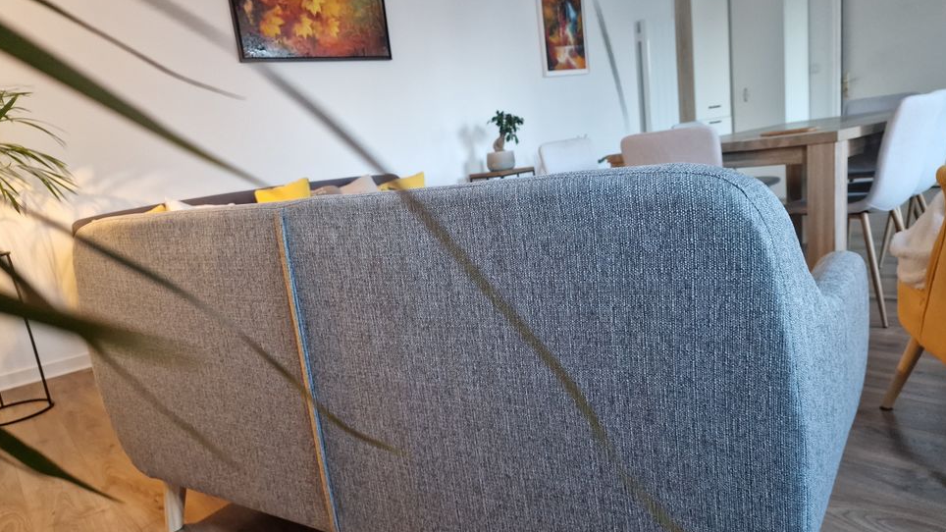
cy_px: 311
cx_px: 475
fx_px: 652
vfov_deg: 44.2
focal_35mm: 26
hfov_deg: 71.9
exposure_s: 1/100
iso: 125
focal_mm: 6.4
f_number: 1.8
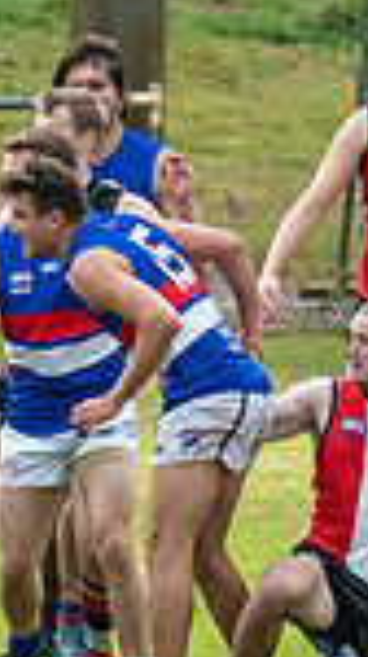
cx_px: -454
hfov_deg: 0.6
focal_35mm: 1872
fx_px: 32584
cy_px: 326
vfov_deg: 1.2
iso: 1250
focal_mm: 260
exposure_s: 1/2000
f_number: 7.1
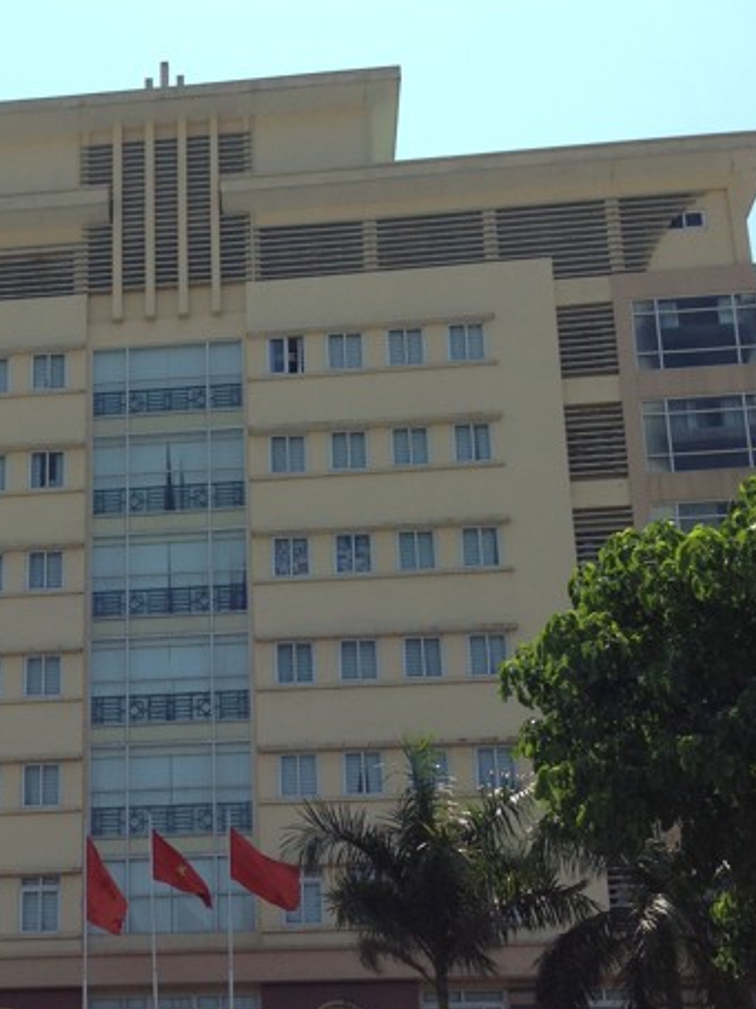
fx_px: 1690
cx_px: 120
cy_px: 756
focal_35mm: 58
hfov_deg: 24.7
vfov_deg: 32.6
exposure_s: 1/1595
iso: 50
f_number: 2.4
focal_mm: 4.12
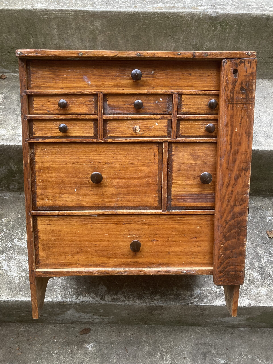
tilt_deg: -50.7
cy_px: 182
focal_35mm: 28
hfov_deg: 49.7
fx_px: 294
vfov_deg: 63.4
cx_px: 136
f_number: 1.8
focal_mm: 3.99
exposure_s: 1/121
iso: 80
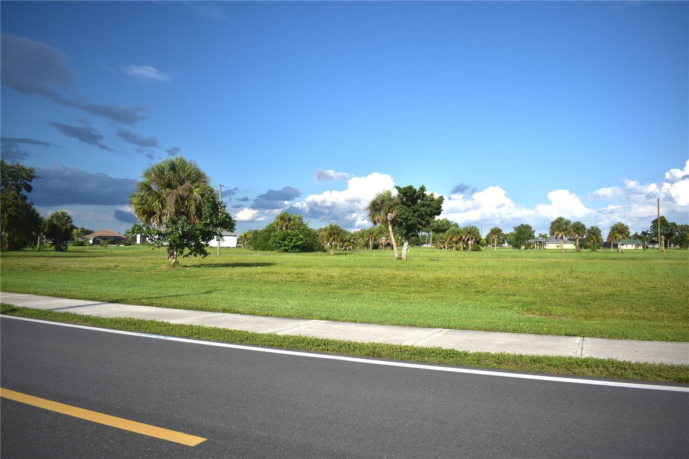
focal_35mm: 27
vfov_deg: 47.9
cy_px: 230
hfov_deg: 67.4
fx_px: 517
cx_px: 344
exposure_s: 1/2000
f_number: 3.5
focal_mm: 18
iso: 100
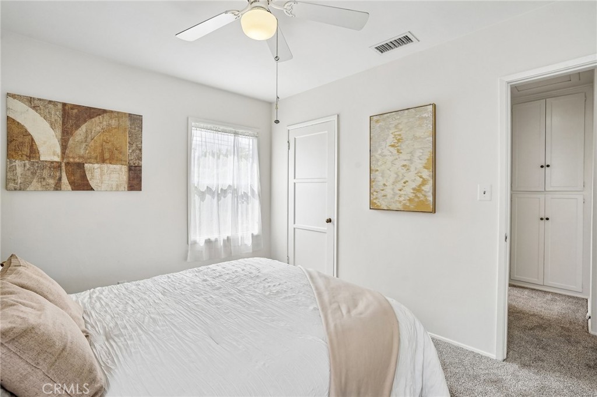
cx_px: 298
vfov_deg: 73.7
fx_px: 265
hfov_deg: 96.8
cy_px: 198
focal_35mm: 16
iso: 400
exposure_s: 1/200
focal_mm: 16
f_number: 8
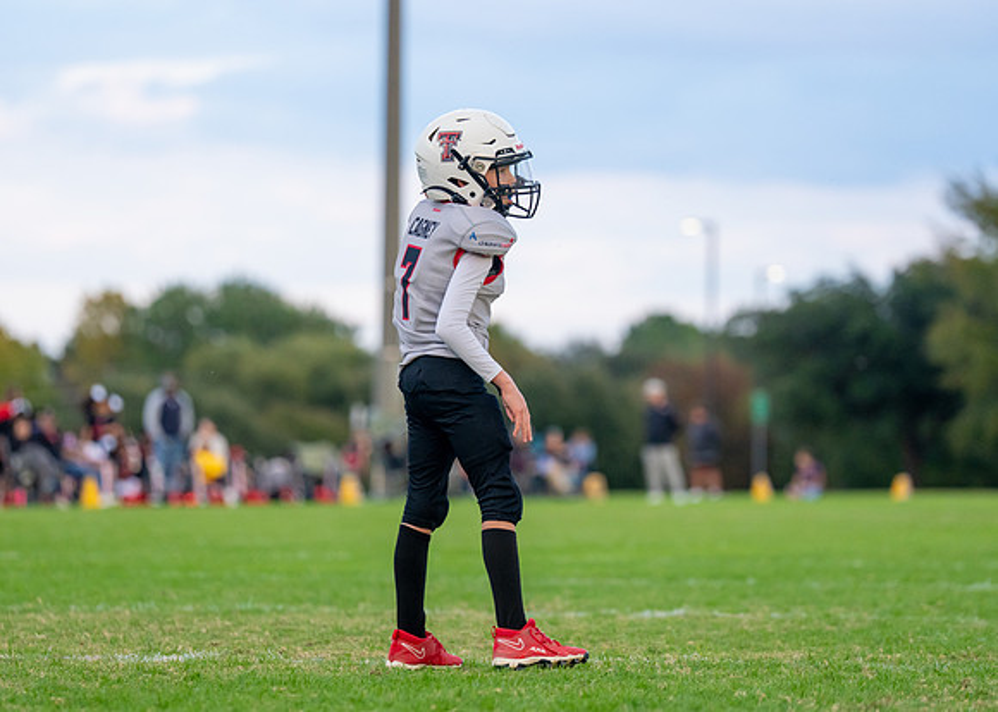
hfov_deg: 9.9
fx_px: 5762
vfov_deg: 7.1
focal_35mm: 203
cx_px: 486
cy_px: 343
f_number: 2.8
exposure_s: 1/1250
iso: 1000
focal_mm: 152
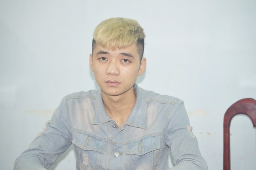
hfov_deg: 33.4
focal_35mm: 60
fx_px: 426
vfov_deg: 22.5
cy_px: 85
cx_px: 128
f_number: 2.8
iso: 500
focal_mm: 40
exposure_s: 1/60
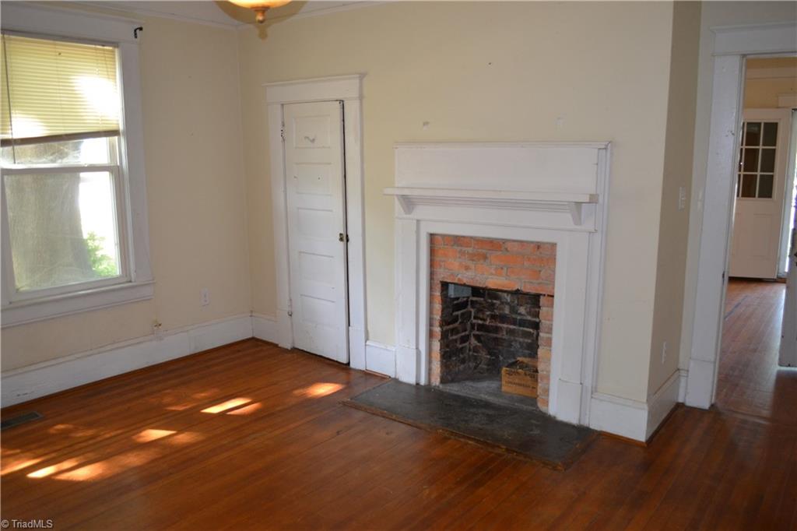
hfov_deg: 67.4
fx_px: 598
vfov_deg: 47.9
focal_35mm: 27
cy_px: 266
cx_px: 398
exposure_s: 1/60
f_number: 3.5
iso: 720
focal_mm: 18
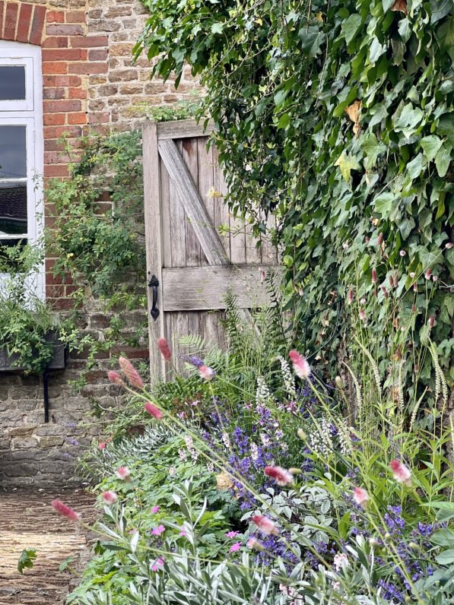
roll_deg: +1.8
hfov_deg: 14.9
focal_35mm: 99
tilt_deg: +1.3
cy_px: 311
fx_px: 1731
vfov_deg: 19.8
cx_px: 201
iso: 25
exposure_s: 1/121
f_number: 2.8
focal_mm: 9
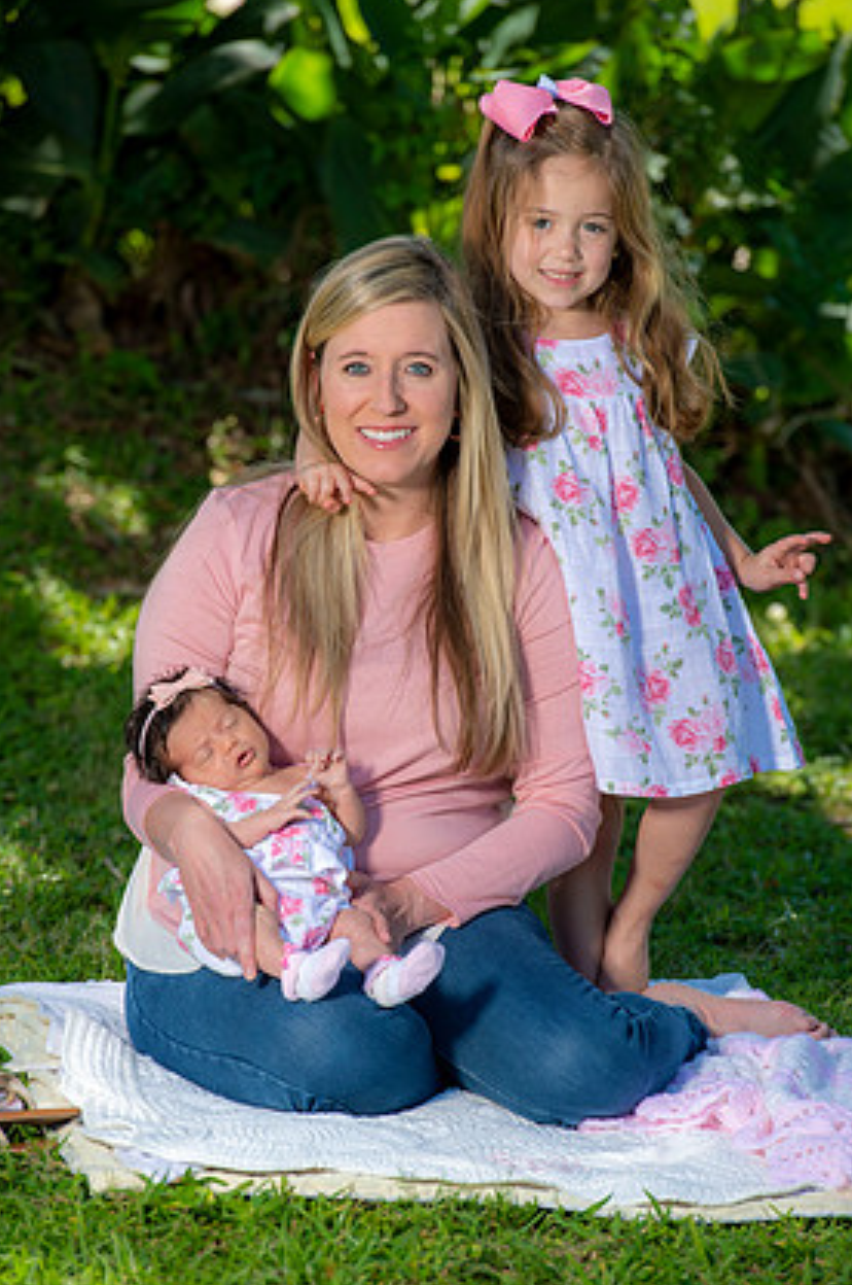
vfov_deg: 9.8
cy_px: 676
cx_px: 403
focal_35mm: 211
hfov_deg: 6.5
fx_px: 7515
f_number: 5.6
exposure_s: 1/160
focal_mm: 195
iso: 100
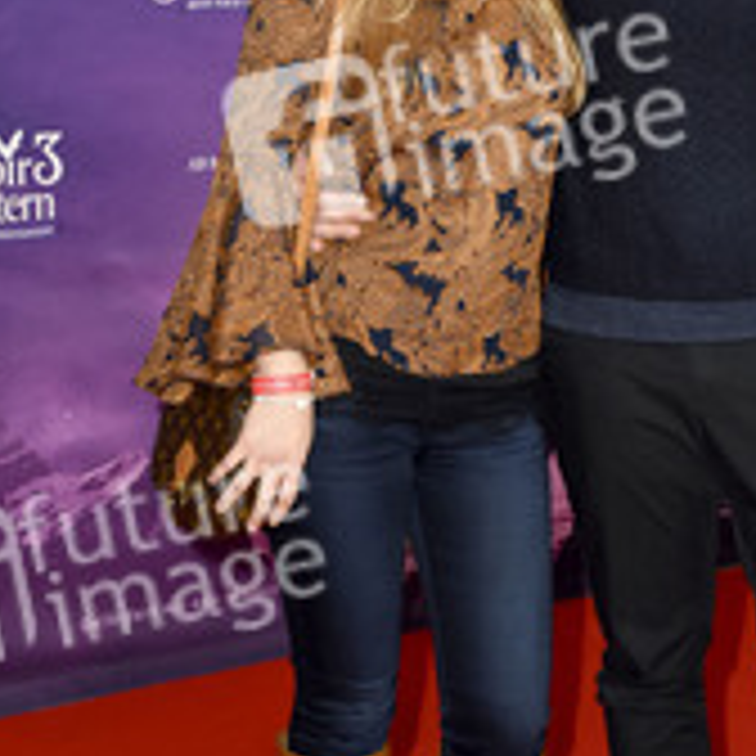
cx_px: 585
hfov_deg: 20.9
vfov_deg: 21.1
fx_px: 2026
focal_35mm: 82
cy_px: 346
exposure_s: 1/200
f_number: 5.6
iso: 640
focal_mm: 27
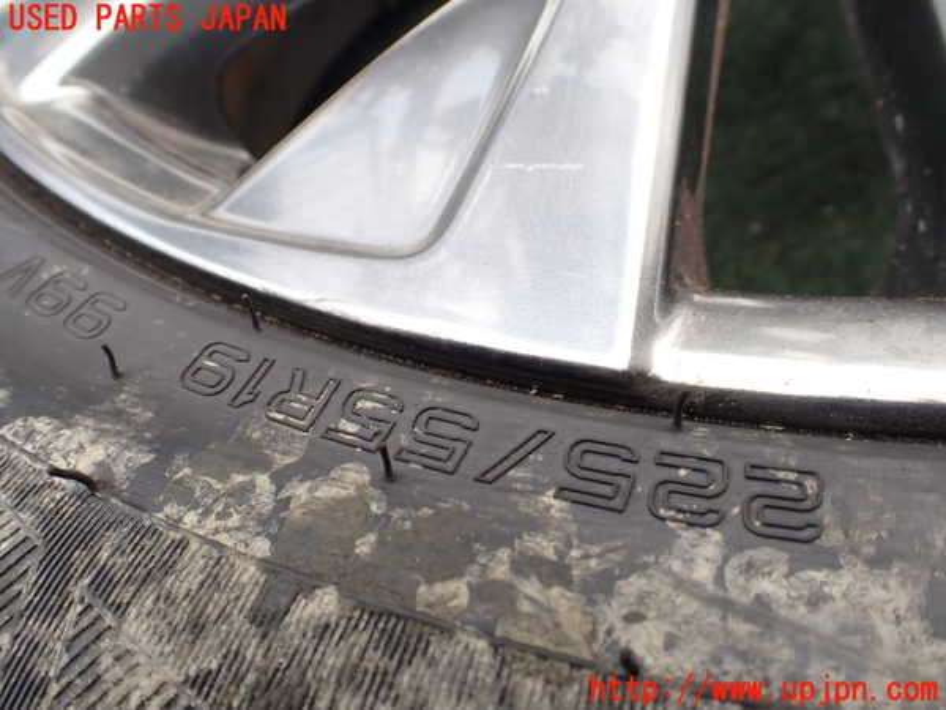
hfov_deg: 60.0
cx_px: 473
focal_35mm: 30
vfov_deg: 46.8
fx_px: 820
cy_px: 355
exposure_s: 1/250
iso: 100
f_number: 3.2
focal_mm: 5.4
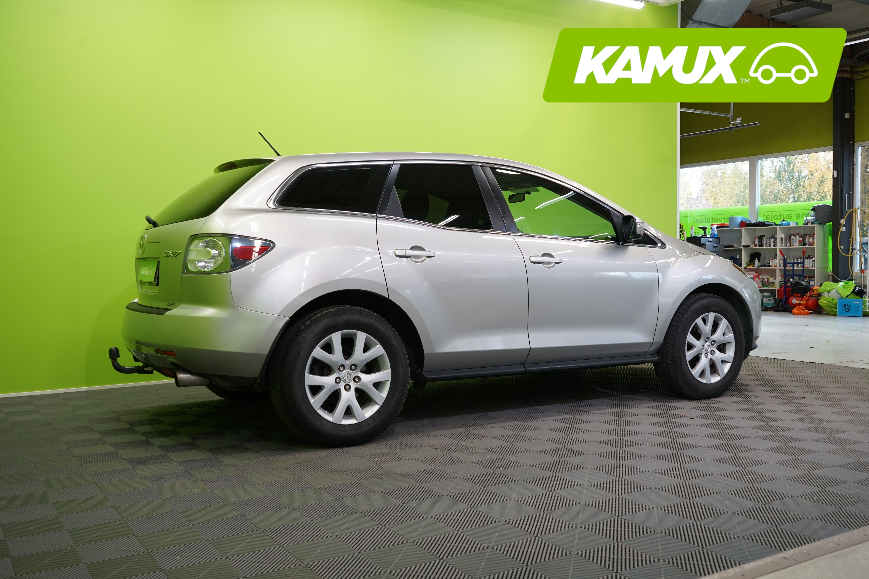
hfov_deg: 57.2
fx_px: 797
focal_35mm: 33
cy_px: 290
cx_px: 434
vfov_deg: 40.0
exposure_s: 1/30
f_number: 6.3
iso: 640
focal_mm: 33
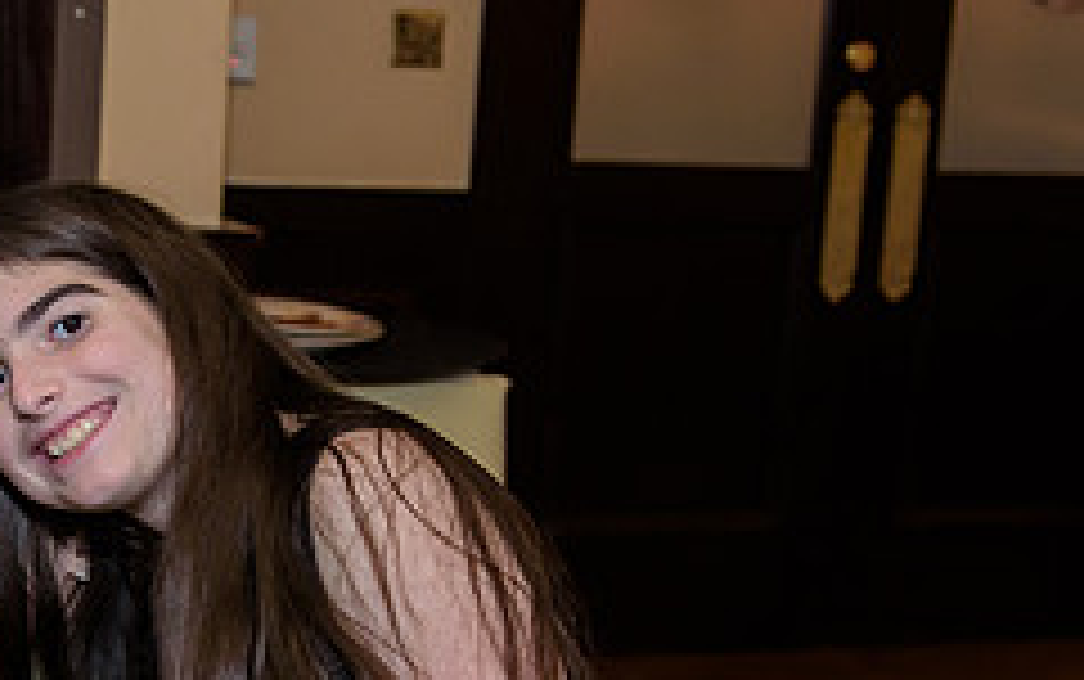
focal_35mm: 76
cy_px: 399
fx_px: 2247
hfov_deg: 26.0
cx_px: 49
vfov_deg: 17.2
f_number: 3.2
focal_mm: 31
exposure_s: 1/125
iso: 1250
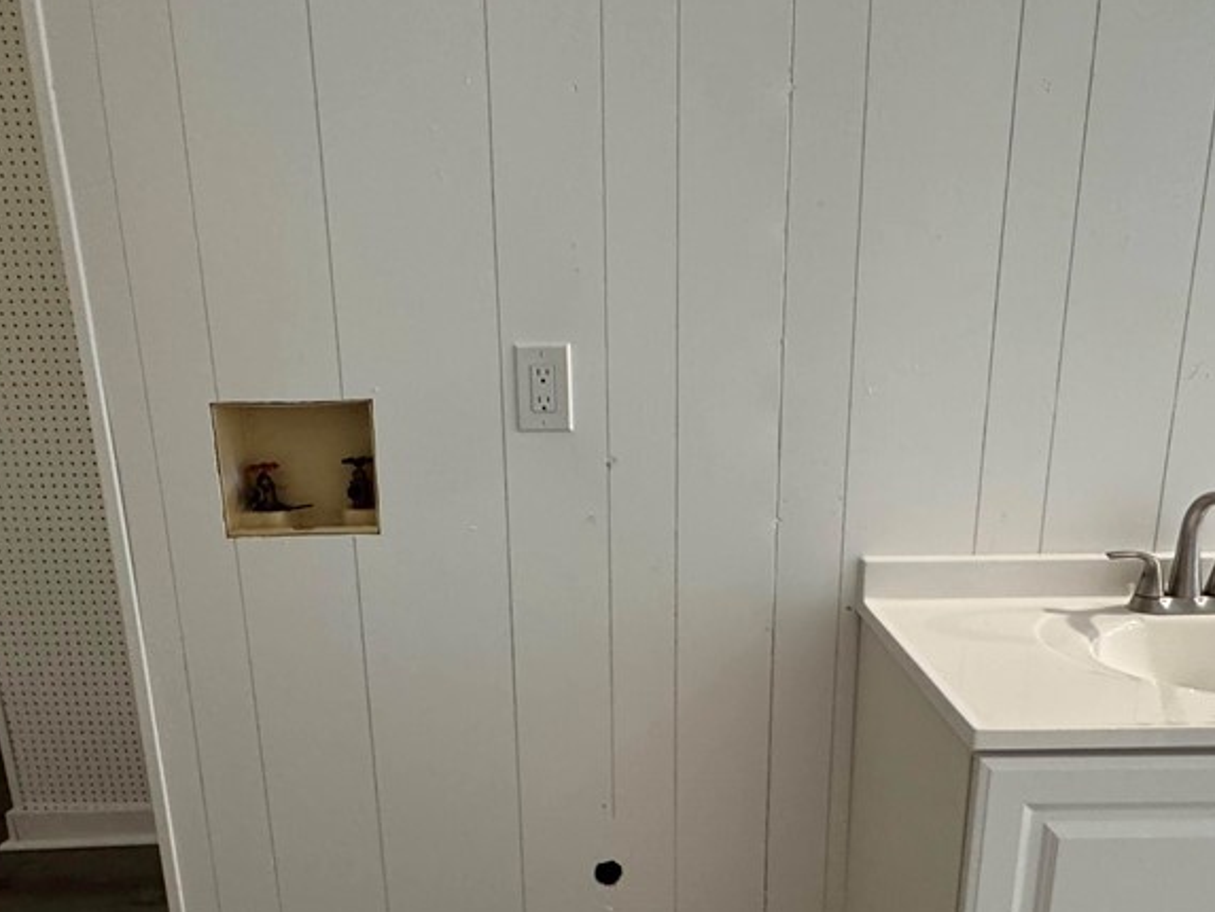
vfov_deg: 54.5
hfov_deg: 69.3
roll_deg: +0.1
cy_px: 551
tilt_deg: -12.5
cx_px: 647
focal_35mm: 25
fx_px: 878
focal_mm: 2.22
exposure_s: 1/60
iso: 500
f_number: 2.2
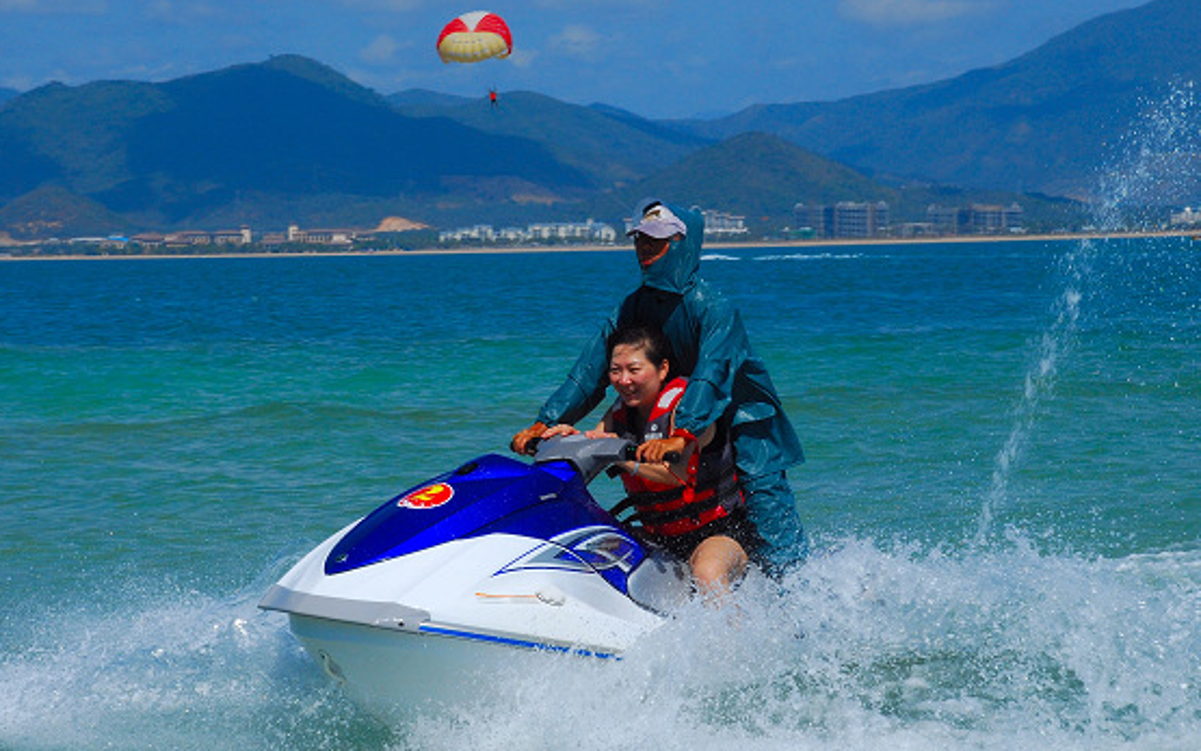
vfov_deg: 9.3
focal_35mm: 141
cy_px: 397
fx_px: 4603
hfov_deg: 14.9
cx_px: 586
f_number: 16
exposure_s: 1/350
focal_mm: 75
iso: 320
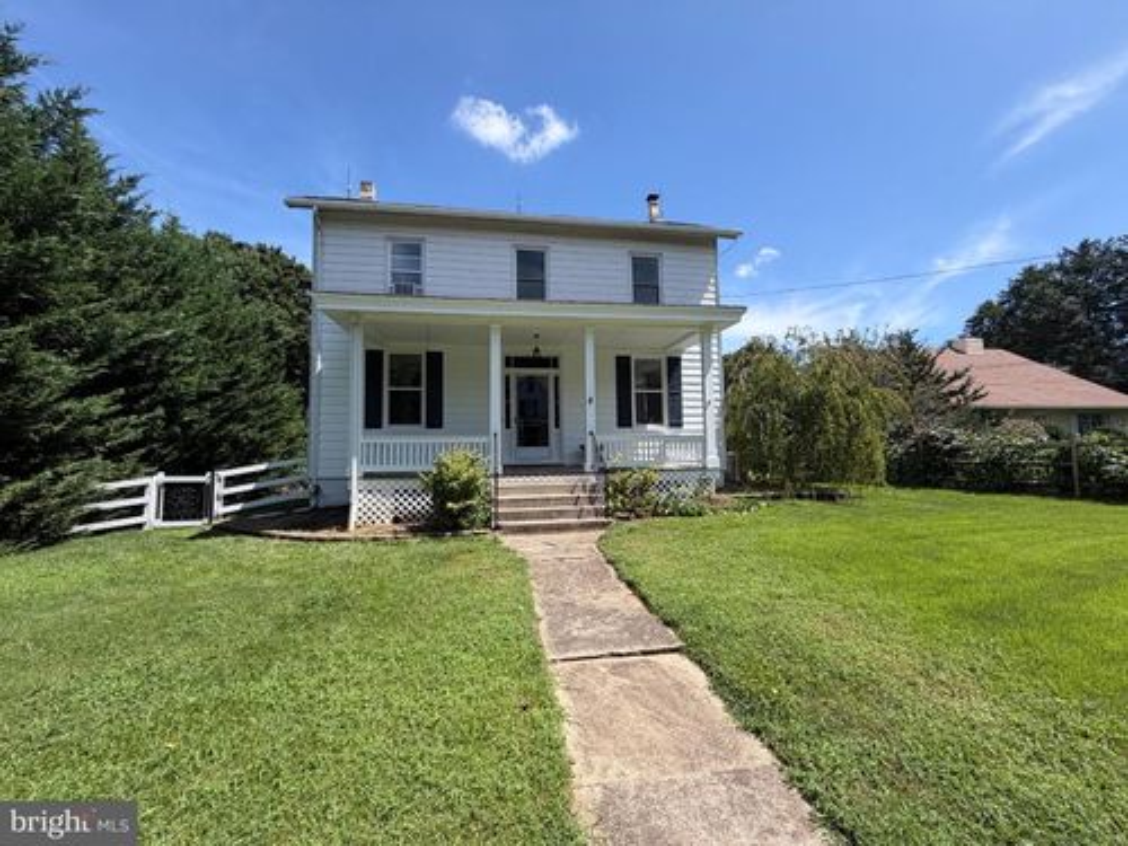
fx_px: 456
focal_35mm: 14
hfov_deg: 102.1
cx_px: 564
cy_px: 423
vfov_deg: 85.7
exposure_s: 1/770
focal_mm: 2.22
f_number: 2.2
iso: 32
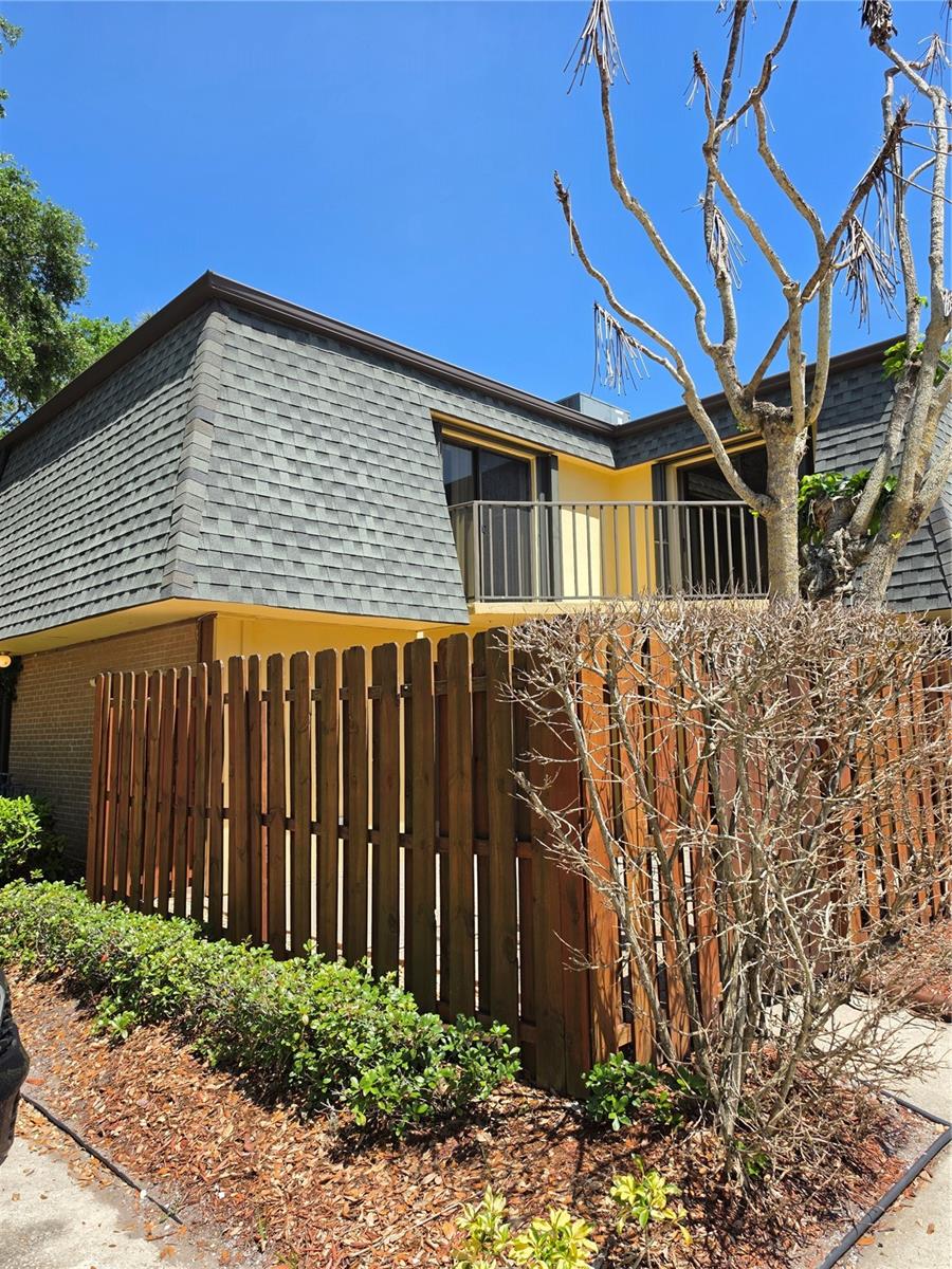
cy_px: 634
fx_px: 843
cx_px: 476
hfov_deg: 58.9
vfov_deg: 73.9
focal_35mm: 23
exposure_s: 1/3889
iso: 64
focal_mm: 6.5
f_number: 1.4
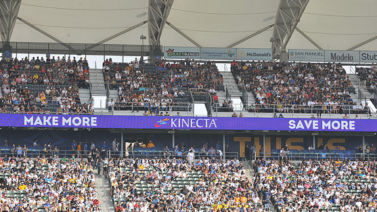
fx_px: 1199
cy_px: 124
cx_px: 195
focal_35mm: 120
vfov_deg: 10.1
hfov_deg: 17.9
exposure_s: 1/320
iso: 200
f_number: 9
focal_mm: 110
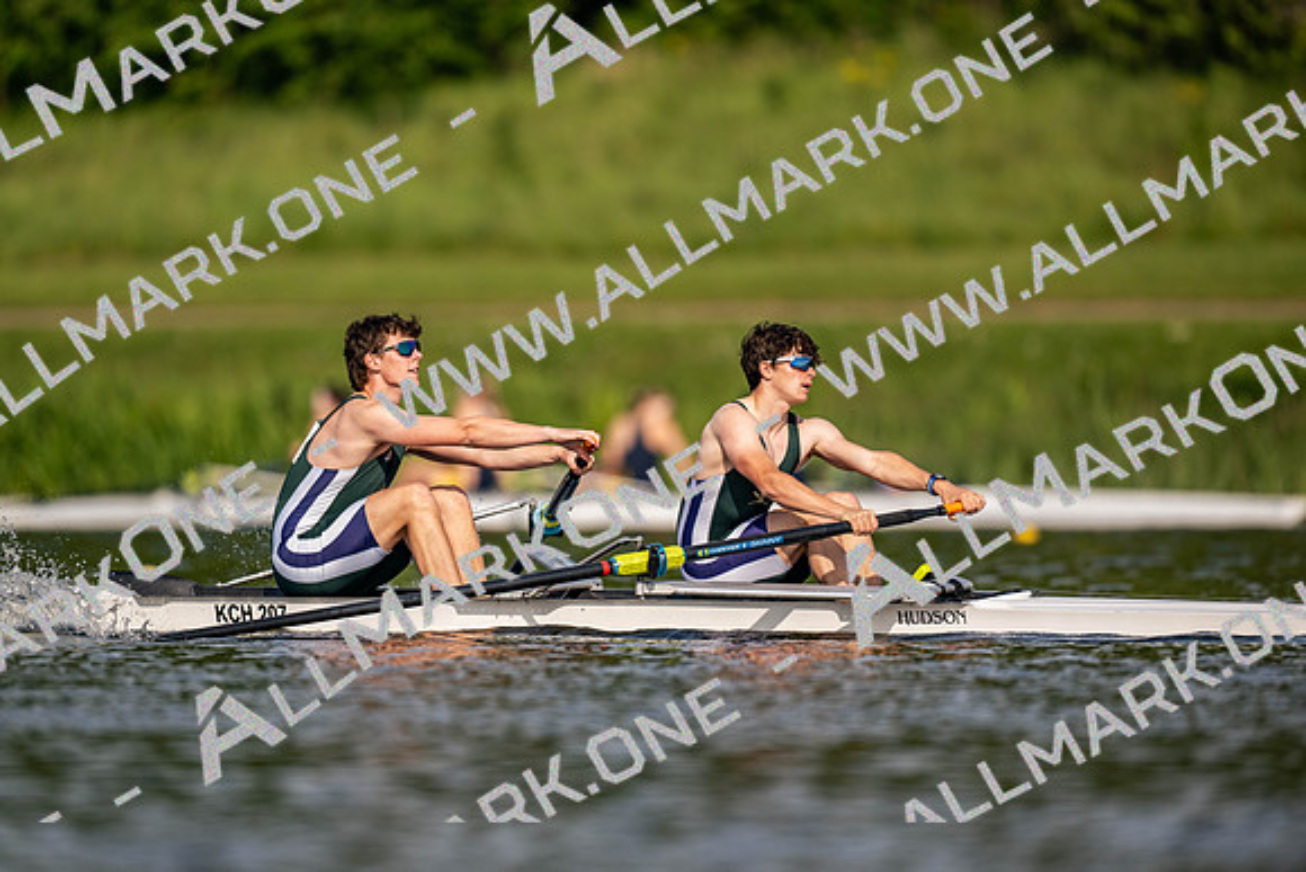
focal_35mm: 600
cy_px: 436
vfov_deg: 2.3
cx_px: 653
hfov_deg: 3.4
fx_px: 21771
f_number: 4
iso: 220
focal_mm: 600
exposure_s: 1/2500
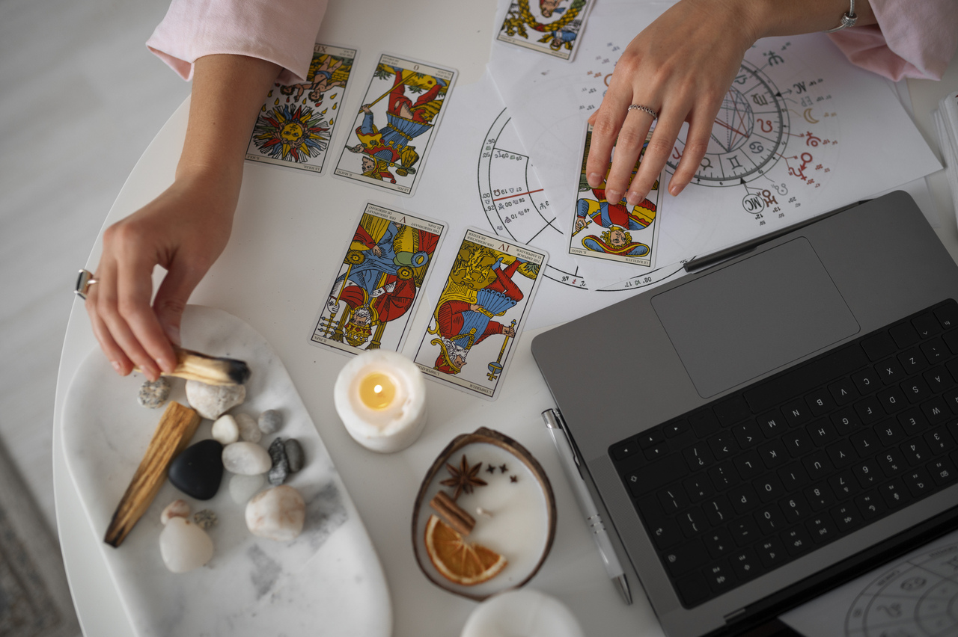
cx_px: 479
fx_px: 931
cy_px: 318
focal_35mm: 35
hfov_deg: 54.5
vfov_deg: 37.8
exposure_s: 1/250
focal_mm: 35
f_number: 2.5
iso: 500
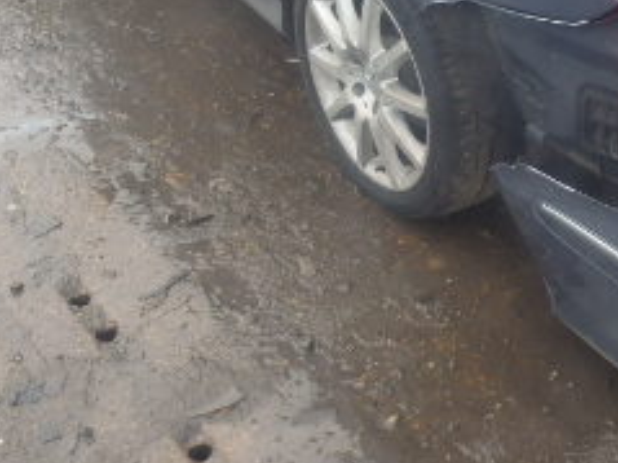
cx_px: 564
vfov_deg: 19.2
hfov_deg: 25.2
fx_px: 1338
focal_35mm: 75
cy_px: 28
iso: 125
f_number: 3.9
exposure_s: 1/100
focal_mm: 5
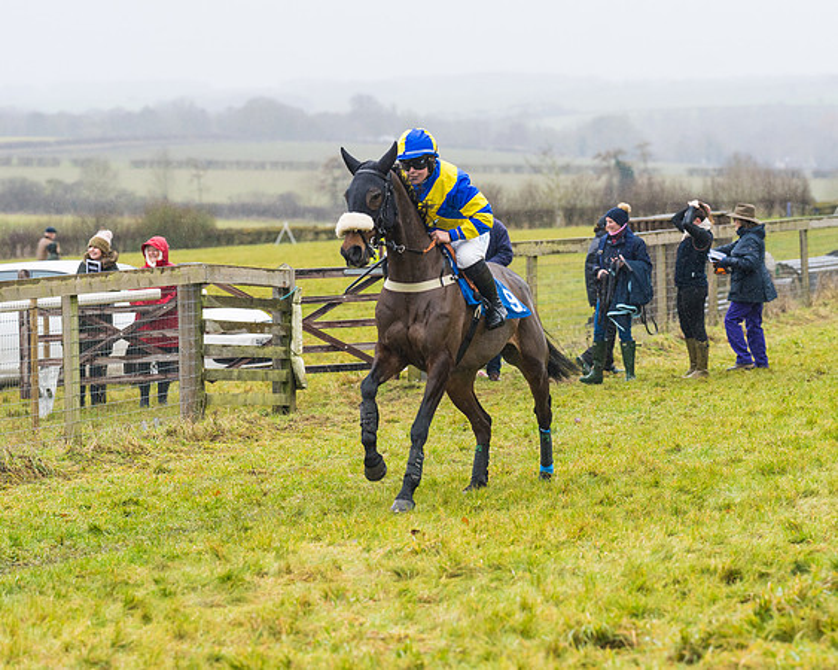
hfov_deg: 12.0
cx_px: 414
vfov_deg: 9.6
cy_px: 355
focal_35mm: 161
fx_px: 4000
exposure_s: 1/1000
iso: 800
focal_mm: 135
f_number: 4
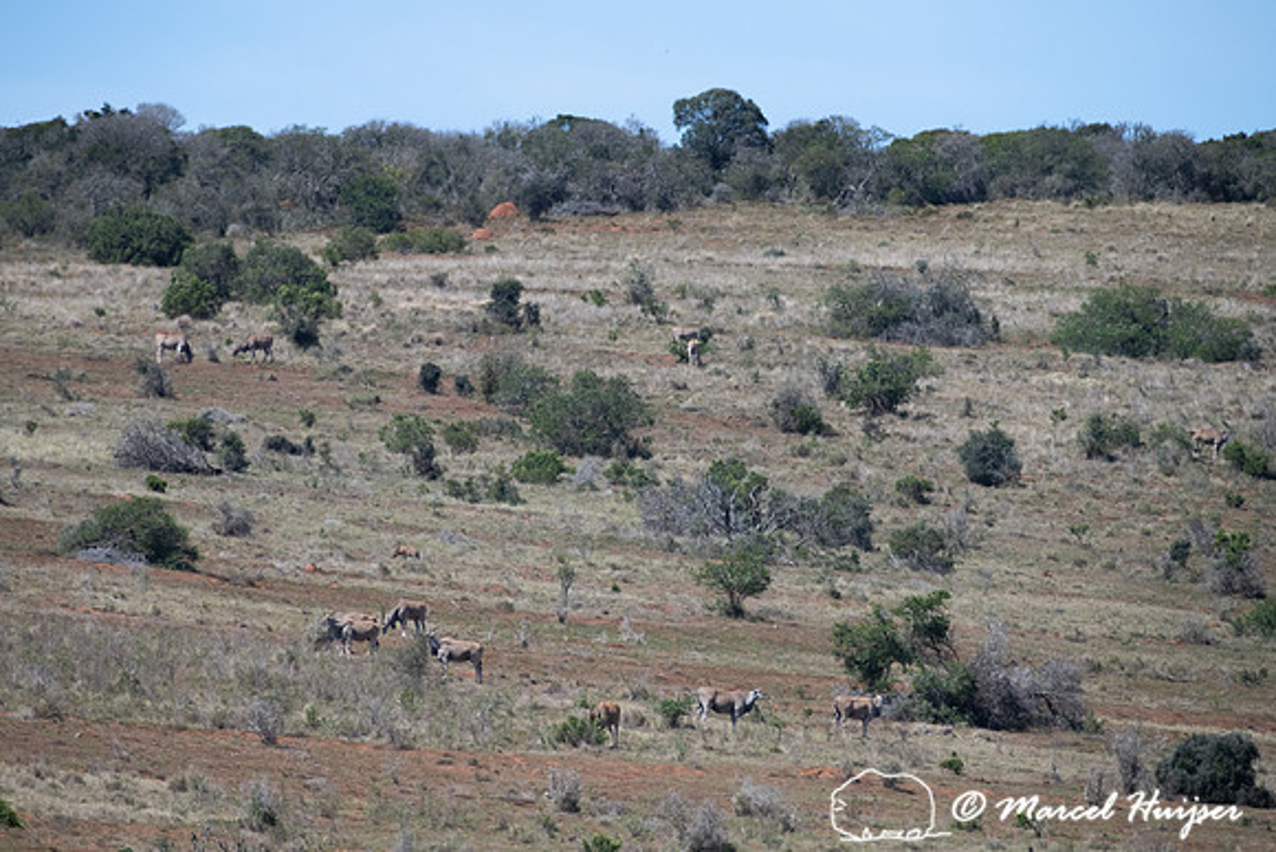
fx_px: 22080
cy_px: 410
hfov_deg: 3.3
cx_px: 614
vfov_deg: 2.2
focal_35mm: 623
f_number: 7.1
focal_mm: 600
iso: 1000
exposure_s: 1/4000
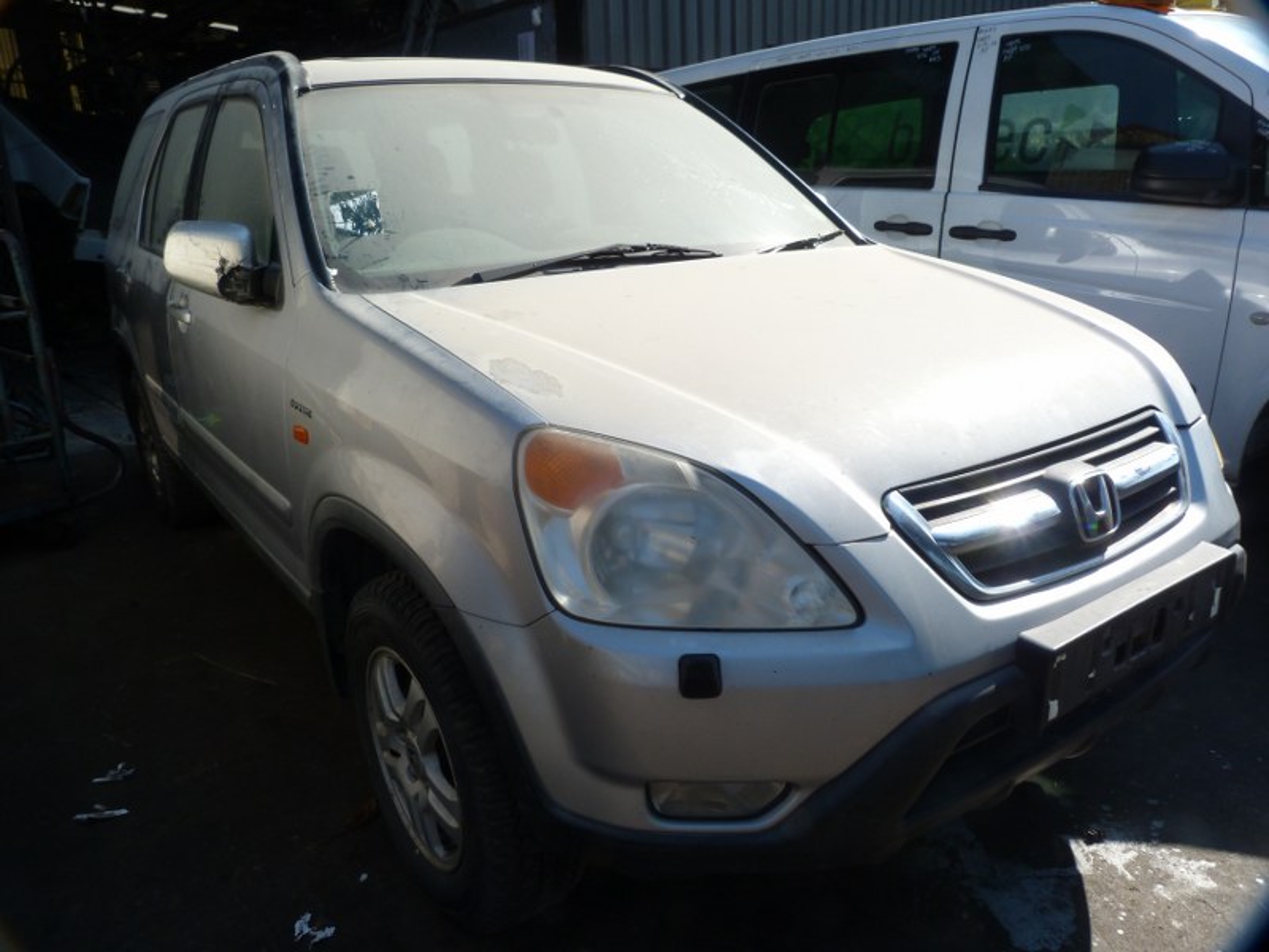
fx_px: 916
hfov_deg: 69.4
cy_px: 476
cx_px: 634
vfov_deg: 54.9
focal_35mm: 25
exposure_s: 1/200
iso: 80
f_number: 5
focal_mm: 4.5
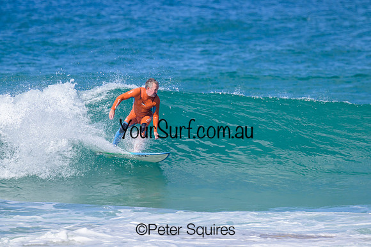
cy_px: 124
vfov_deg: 1.7
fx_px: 8246
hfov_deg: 2.6
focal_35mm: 800
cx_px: 186
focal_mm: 800
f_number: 11
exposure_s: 1/2000
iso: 1000
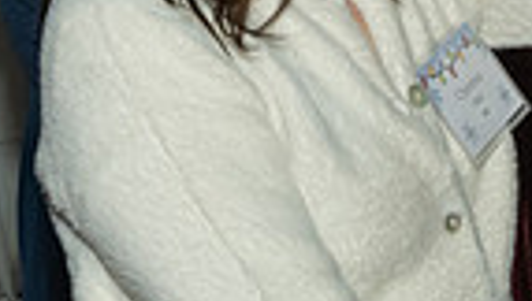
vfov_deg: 5.5
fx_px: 3165
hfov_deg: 9.6
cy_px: 167
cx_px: 323
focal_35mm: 224
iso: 1000
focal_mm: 26
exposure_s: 1/250
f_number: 8
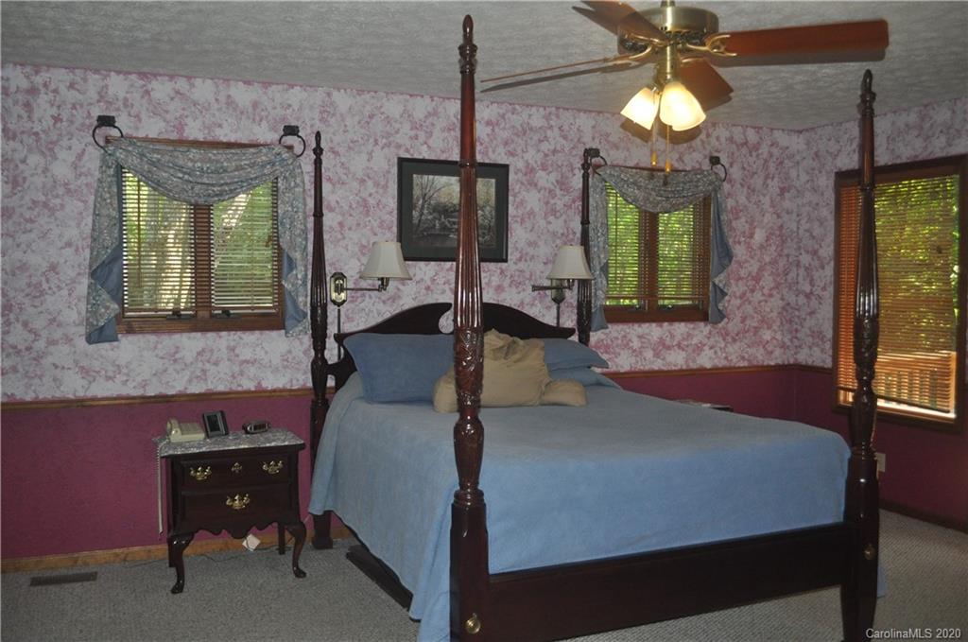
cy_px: 321
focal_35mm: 33
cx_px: 484
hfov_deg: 57.3
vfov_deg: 39.8
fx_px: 886
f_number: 3.8
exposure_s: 1/60
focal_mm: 22
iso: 800
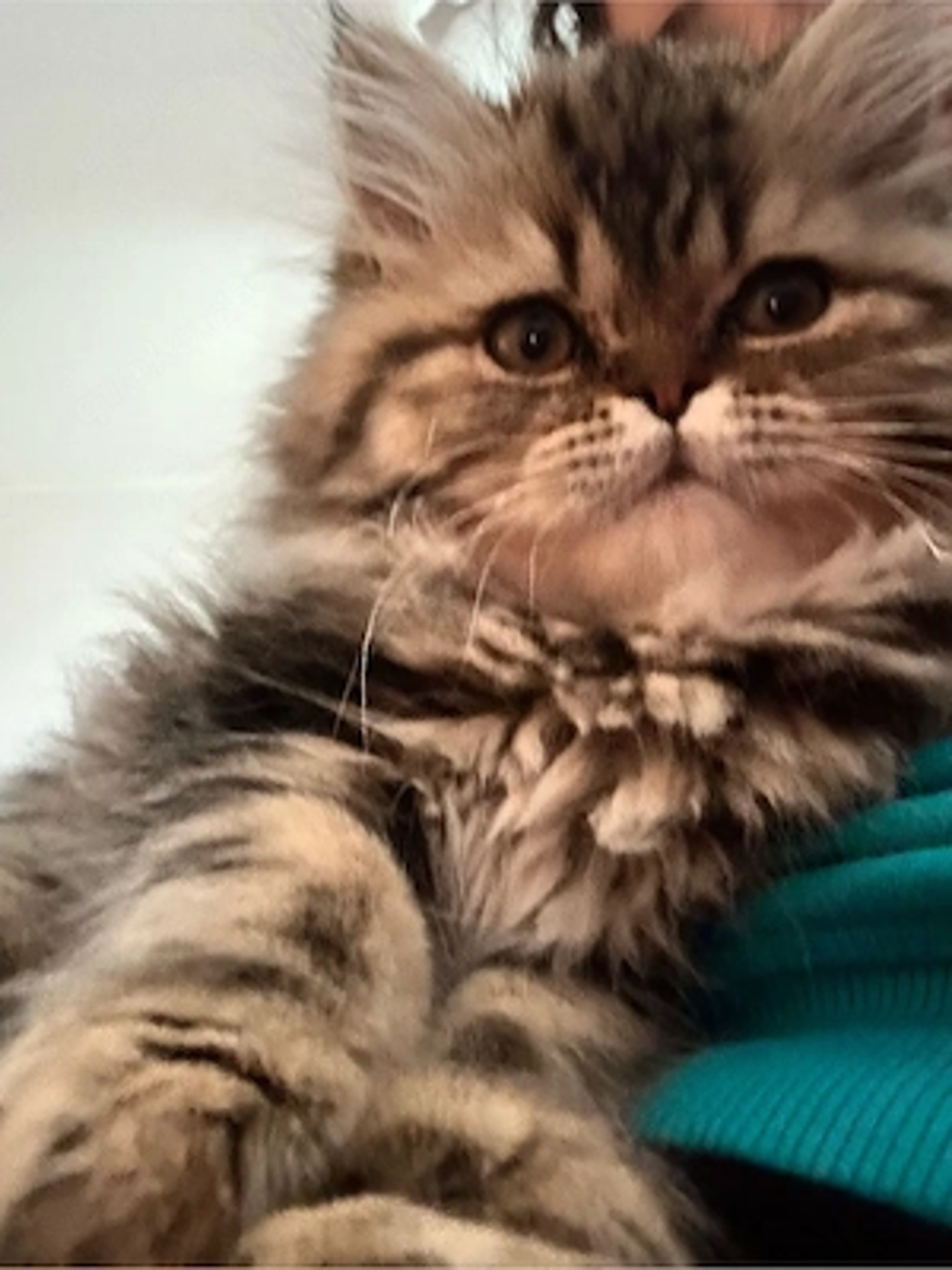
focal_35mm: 30
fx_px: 1100
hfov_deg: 46.8
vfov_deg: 60.0
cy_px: 635
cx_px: 476
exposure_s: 1/20
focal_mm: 2.69
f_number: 1.9
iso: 640
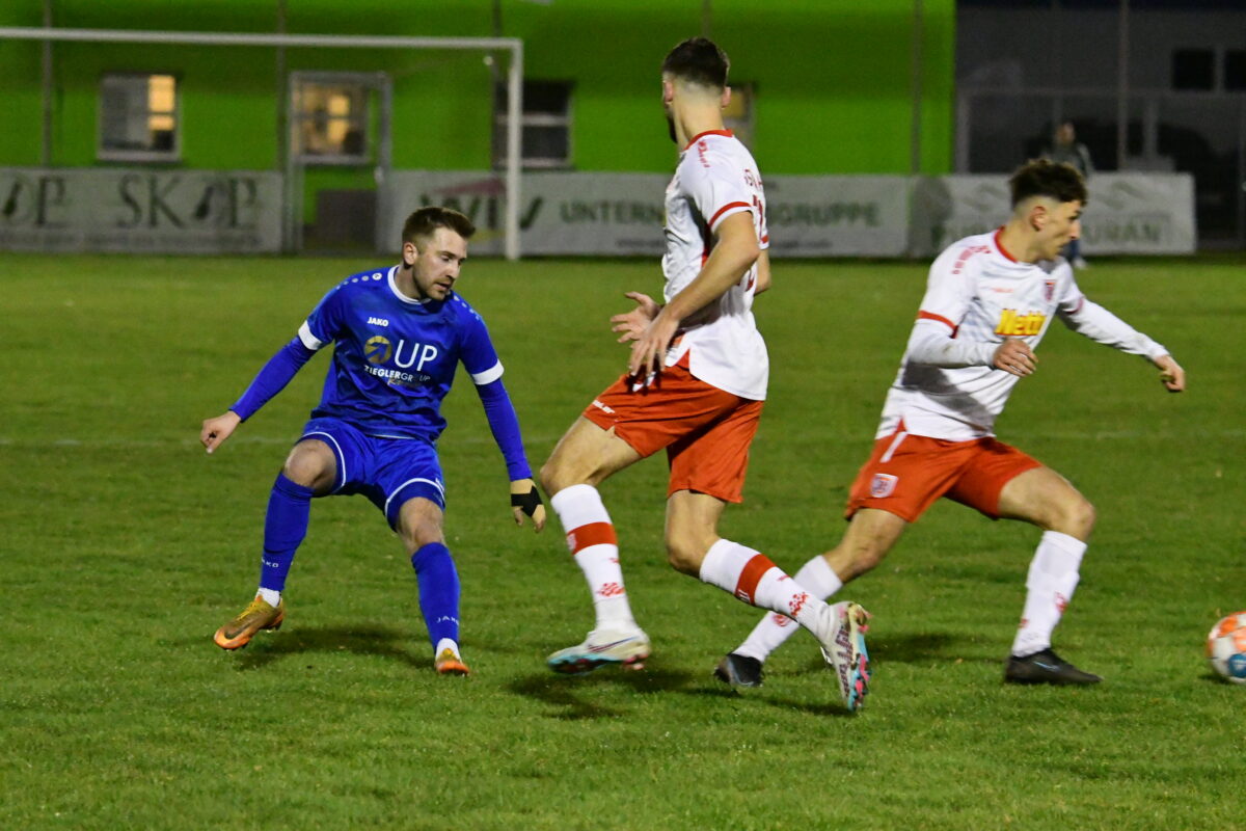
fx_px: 9067
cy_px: 416
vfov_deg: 5.2
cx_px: 623
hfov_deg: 7.9
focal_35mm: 262
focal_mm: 175
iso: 12800
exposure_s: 1/500
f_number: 5
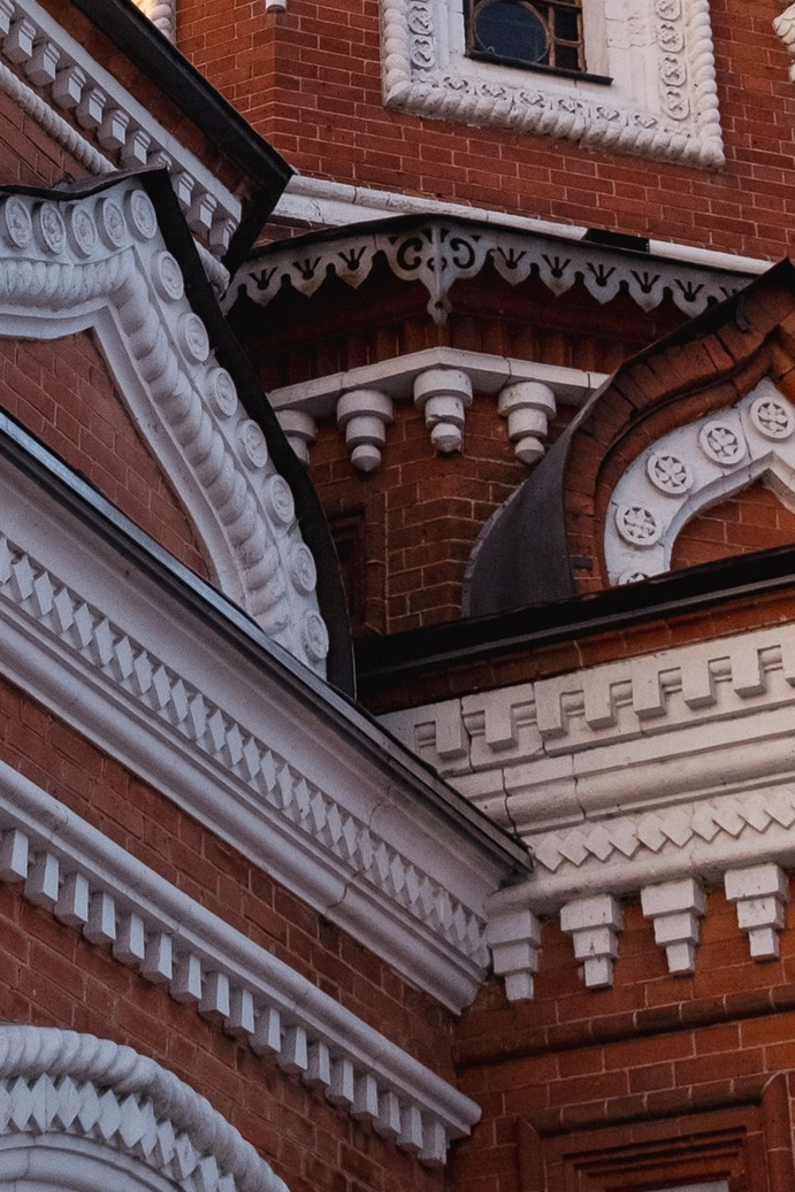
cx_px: 129
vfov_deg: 19.9
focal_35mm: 100
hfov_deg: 13.6
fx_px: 3313
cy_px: 56
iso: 640
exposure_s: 1/480
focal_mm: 18
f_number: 4
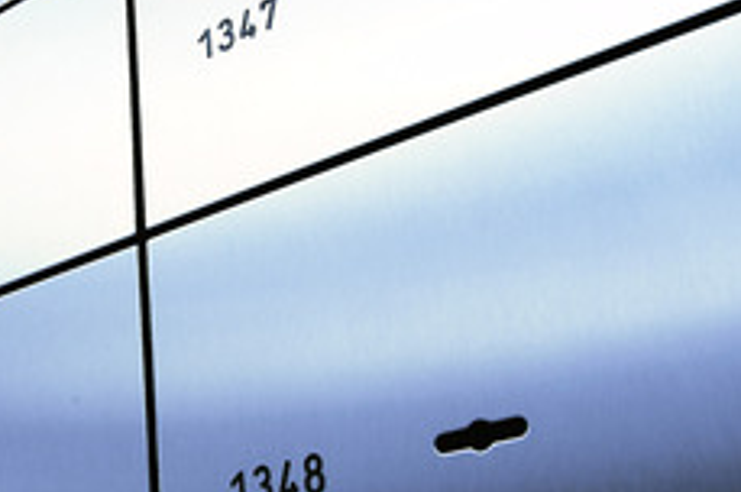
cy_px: 256
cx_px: 178
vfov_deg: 24.1
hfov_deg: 34.9
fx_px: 1151
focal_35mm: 56
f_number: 11
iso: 160
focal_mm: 18
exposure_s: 1/1.5
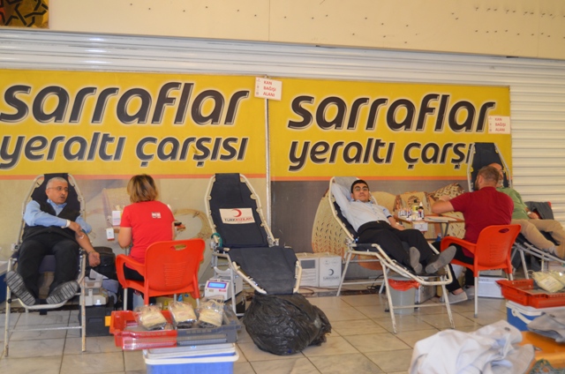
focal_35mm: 42
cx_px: 282
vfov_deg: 31.8
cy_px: 187
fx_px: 658
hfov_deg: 46.5
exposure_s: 1/60
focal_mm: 28
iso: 900
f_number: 4
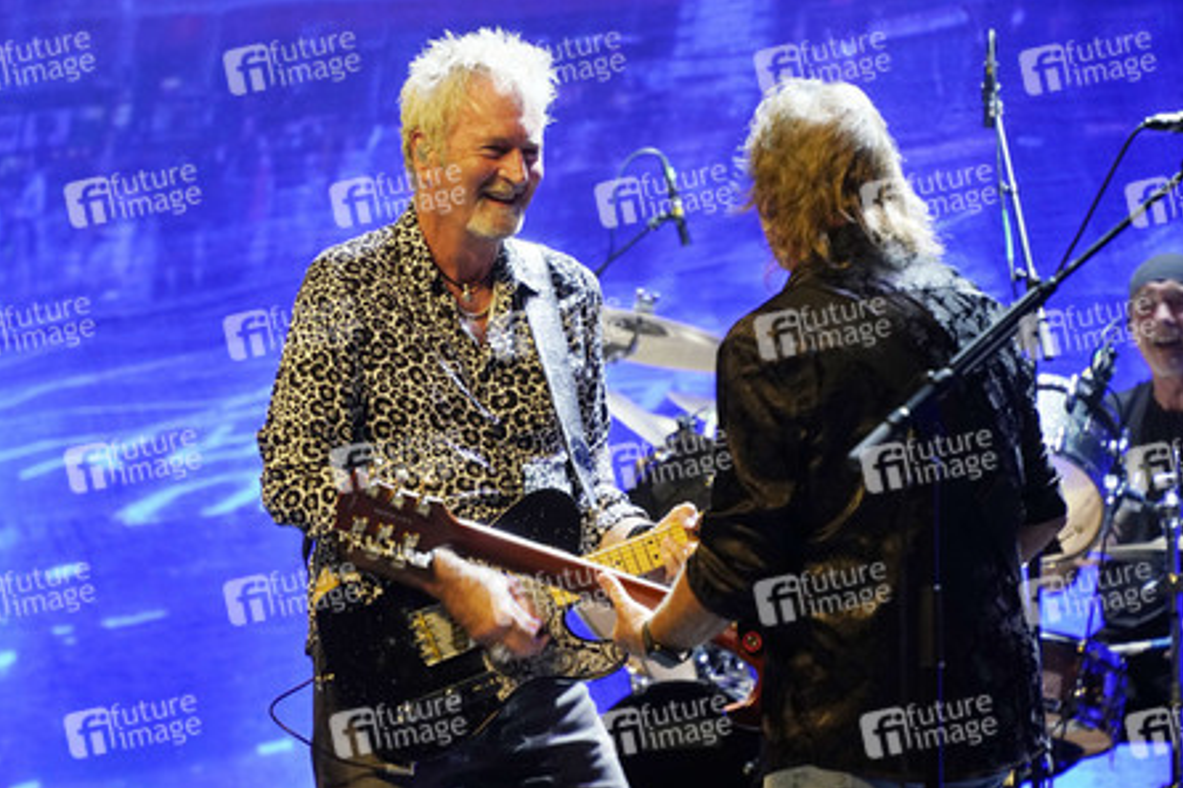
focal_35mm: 202
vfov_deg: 6.8
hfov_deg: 10.2
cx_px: 593
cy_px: 395
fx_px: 6635
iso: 1600
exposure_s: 1/60
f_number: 5.6
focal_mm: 200
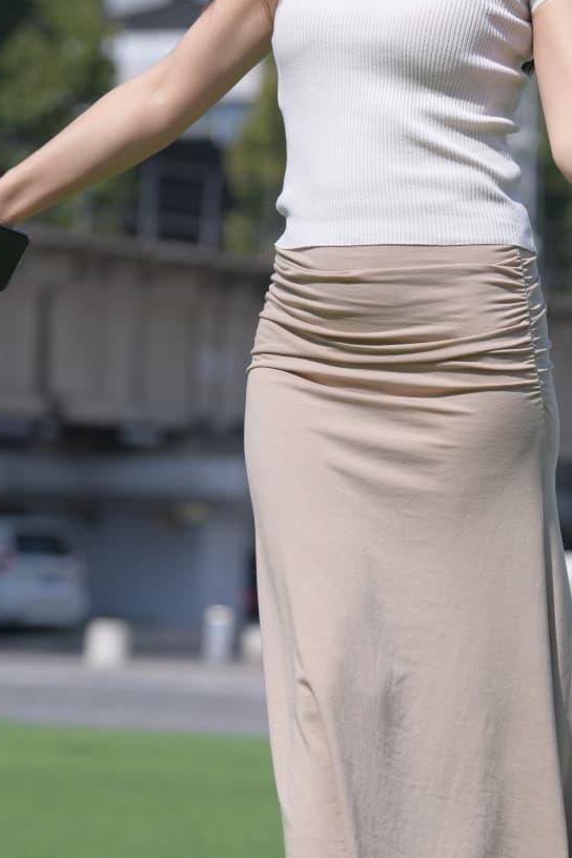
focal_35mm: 225
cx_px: 487
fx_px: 5362
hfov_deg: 6.1
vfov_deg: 9.1
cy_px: 473
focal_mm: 102
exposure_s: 1/1250
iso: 100
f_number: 4
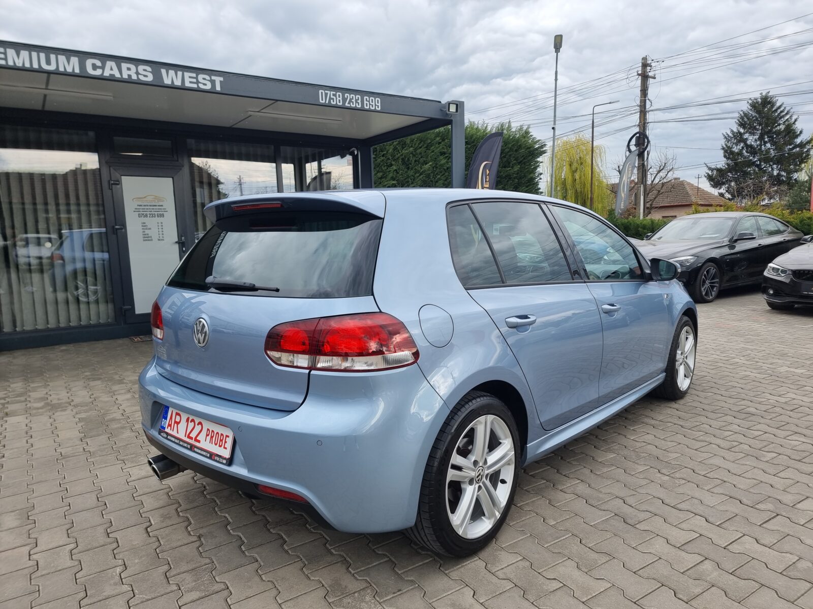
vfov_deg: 56.8
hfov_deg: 71.6
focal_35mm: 24
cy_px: 304
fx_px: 564
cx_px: 406
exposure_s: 1/231
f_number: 1.8
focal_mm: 6.7
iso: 50
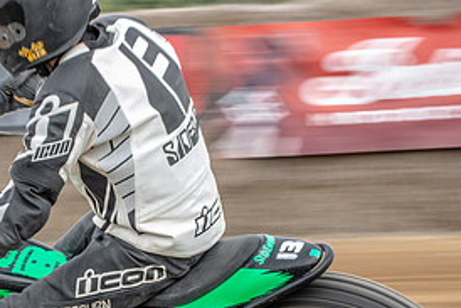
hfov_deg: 8.3
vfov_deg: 5.5
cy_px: 168
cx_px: 118
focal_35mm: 249
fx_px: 3190
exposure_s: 1/100
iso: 200
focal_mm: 60
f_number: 9
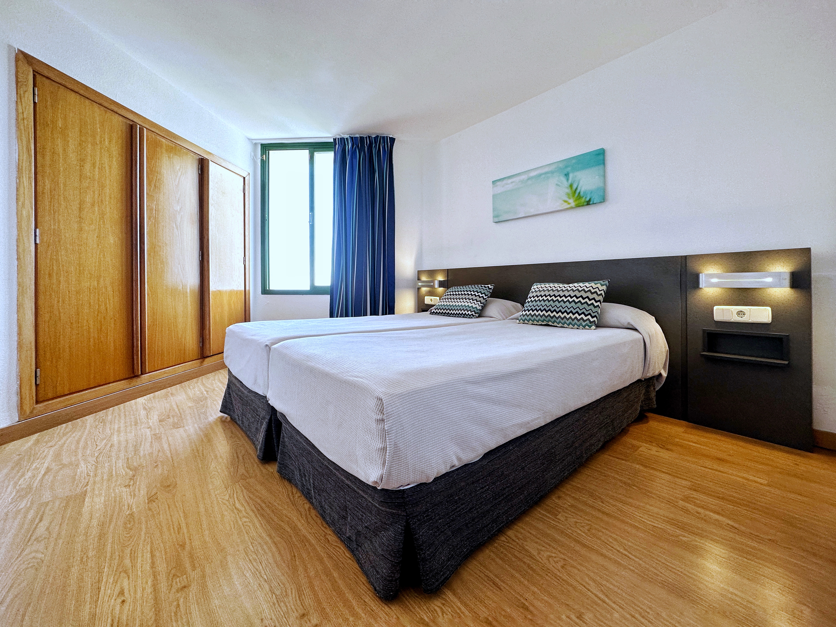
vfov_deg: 85.7
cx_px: 418
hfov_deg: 102.1
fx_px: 338
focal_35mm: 14
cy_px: 314
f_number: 2.2
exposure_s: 1/100
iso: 100
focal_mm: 2.22
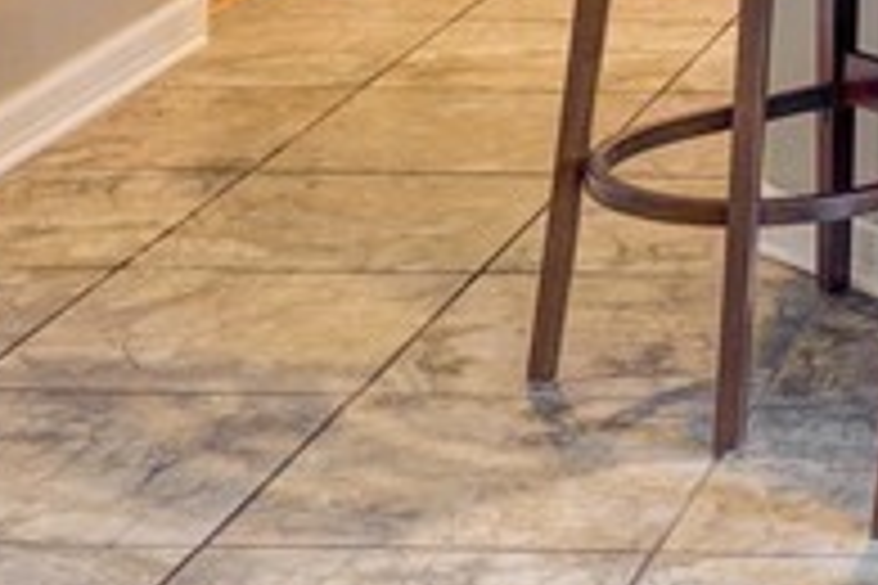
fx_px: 3536
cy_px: -812
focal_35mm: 145
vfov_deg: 8.6
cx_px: 1513
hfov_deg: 13.0
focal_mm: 26
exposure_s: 1/2.5
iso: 500
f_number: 8
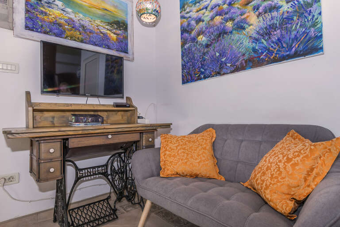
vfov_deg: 64.6
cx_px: 170
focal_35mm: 19
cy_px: 114
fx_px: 179
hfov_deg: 86.9
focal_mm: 13
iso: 160
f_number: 8
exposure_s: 1/100
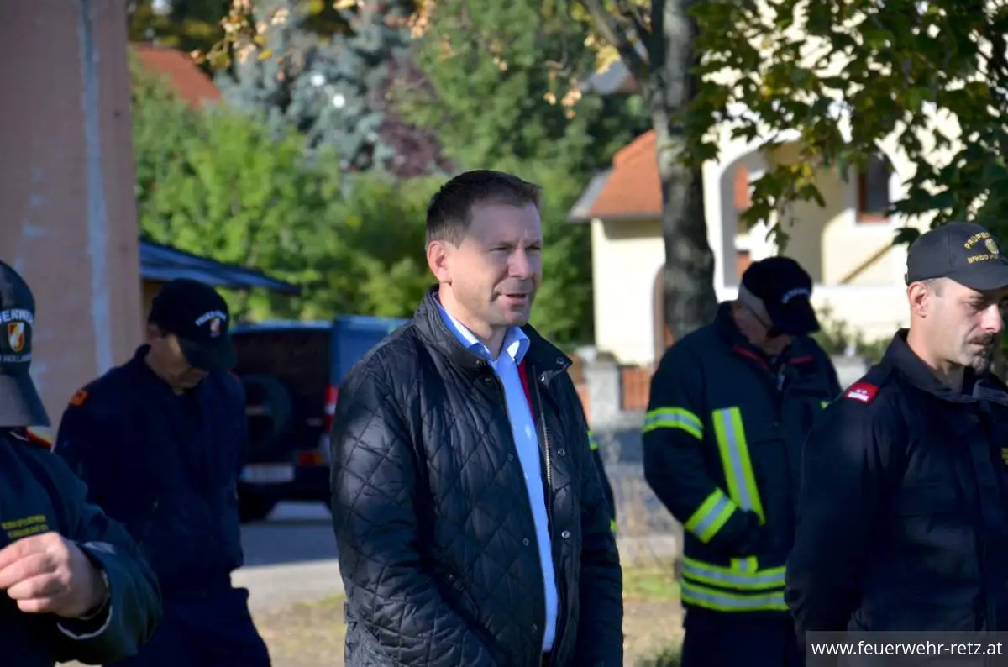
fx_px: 4400
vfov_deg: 8.7
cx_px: 504
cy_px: 334
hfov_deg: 13.1
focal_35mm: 158
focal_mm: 105
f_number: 5.6
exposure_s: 1/1250
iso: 400
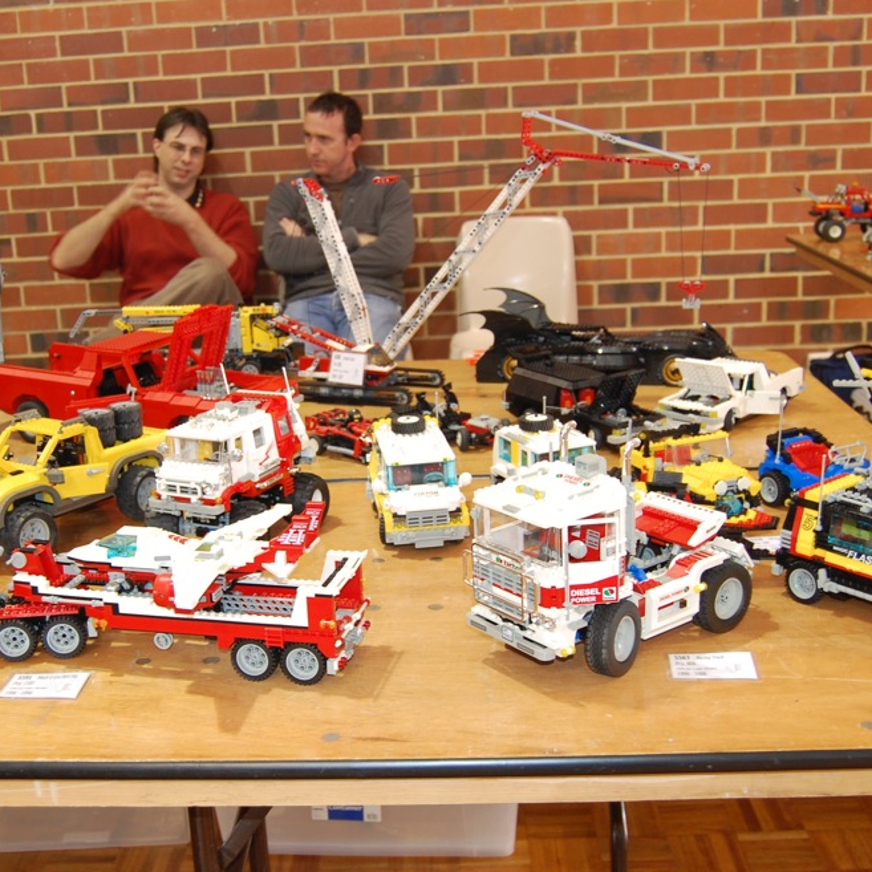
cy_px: 446
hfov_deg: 36.9
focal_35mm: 46
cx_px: 358
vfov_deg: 37.0
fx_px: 1301
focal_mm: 23
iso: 400
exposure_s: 1/5
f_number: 4.5
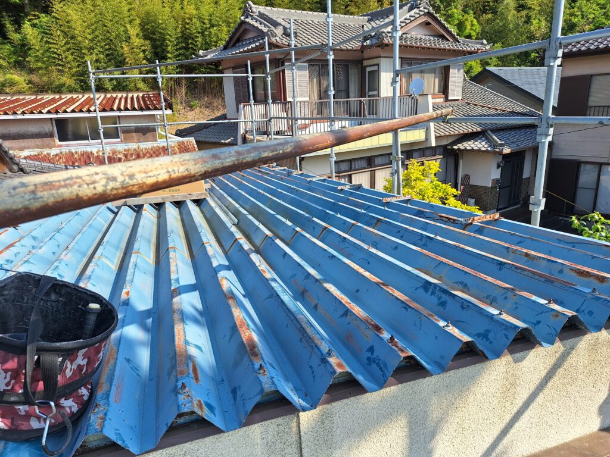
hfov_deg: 73.9
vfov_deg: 58.9
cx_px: 305
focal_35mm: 23
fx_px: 405
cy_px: 228
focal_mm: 5.54
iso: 40
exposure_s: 1/2232
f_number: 1.8
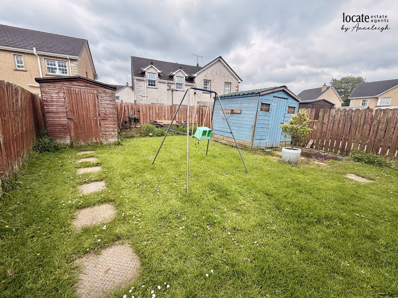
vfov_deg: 85.7
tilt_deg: -12.1
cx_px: 199
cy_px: 149
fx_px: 161
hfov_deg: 102.1
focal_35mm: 14
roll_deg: -1.8
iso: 32
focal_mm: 2.22
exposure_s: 1/770
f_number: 2.2
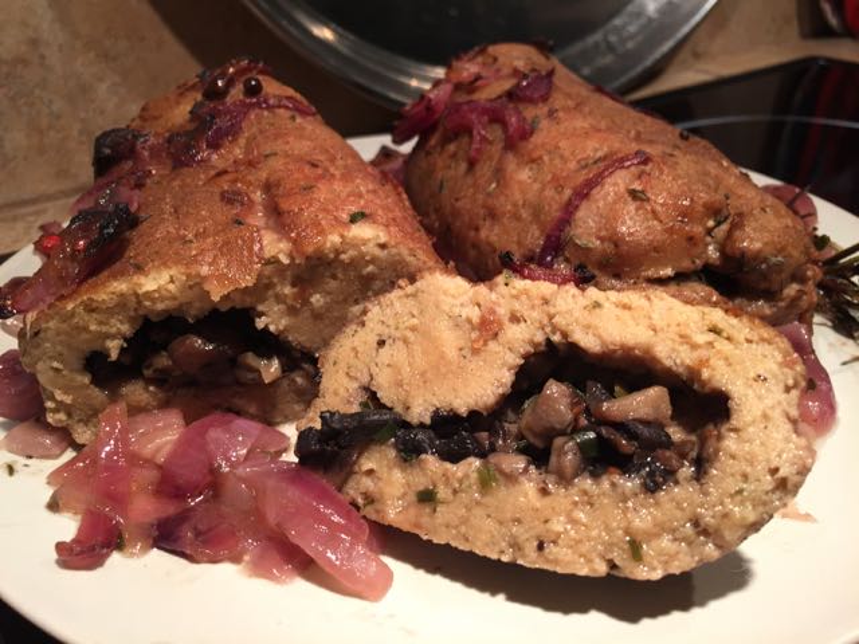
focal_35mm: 29
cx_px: 430
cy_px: 322
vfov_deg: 48.2
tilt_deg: -29.2
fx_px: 720
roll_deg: +1.1
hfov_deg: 61.7
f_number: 2.2
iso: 64
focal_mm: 4.15
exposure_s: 1/30
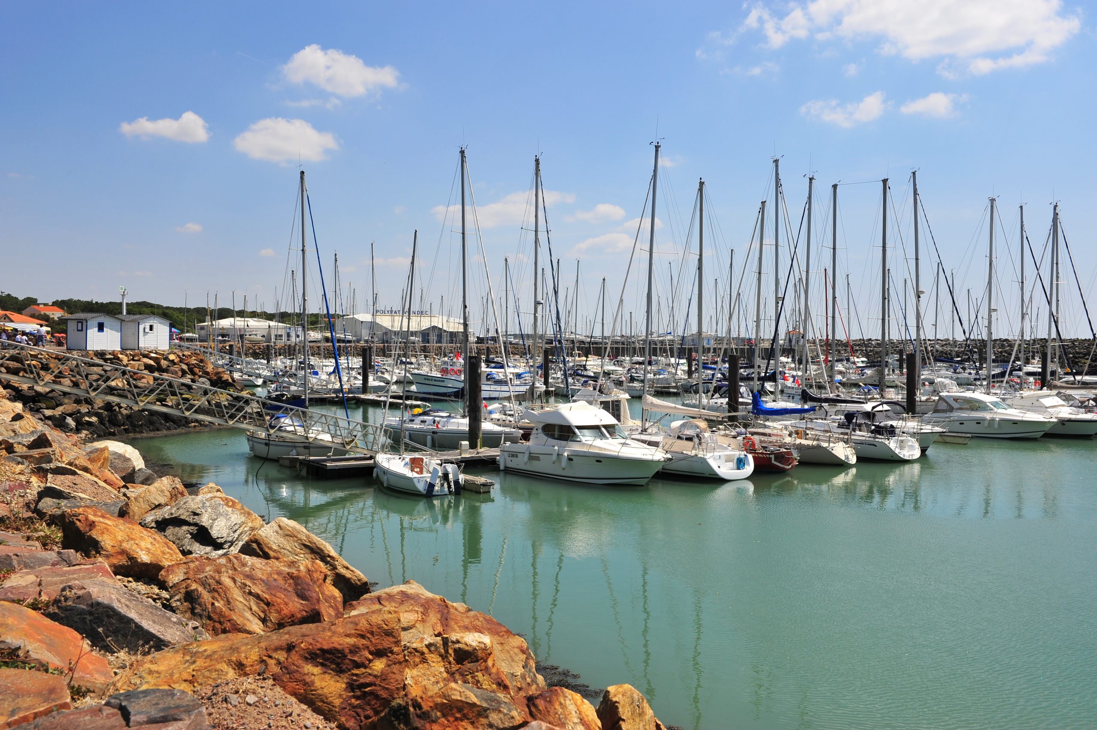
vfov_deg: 41.1
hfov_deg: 58.8
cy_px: 365
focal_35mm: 32
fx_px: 974
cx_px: 548
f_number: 11
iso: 200
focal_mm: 32
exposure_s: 1/500
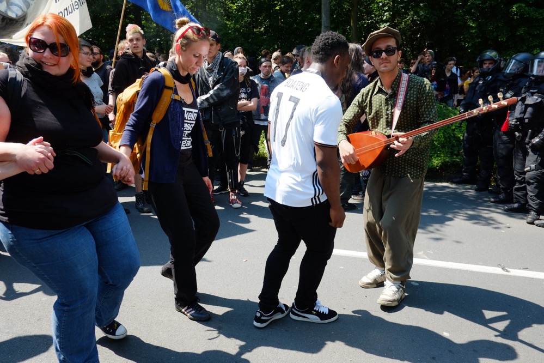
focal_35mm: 27
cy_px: 182
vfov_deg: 47.9
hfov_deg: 67.4
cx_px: 272
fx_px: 408
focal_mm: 18
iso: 400
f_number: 5.6
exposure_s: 1/320
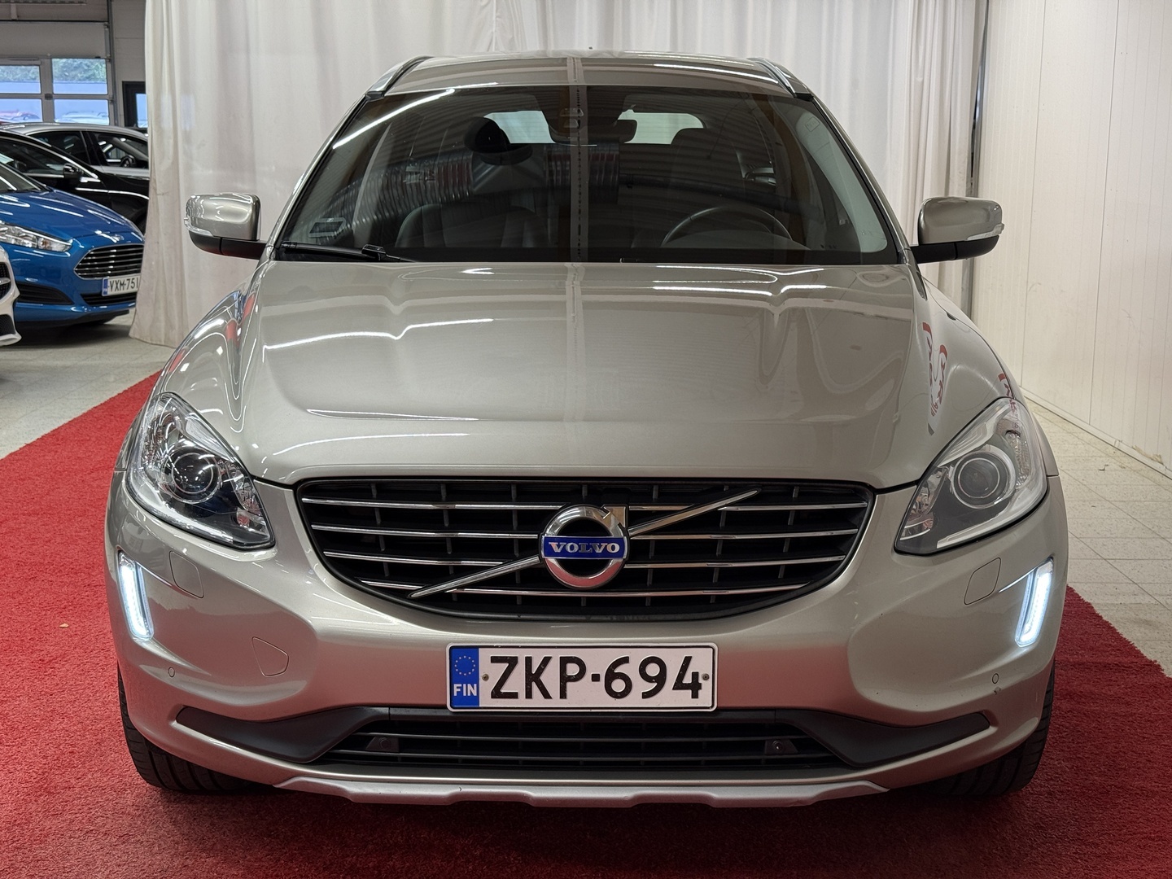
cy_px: 440
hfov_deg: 39.7
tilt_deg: -10.0
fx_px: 1625
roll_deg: -0.2
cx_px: 586
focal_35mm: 48
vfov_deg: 30.3
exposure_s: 1/50
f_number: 1.78
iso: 64
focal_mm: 6.76
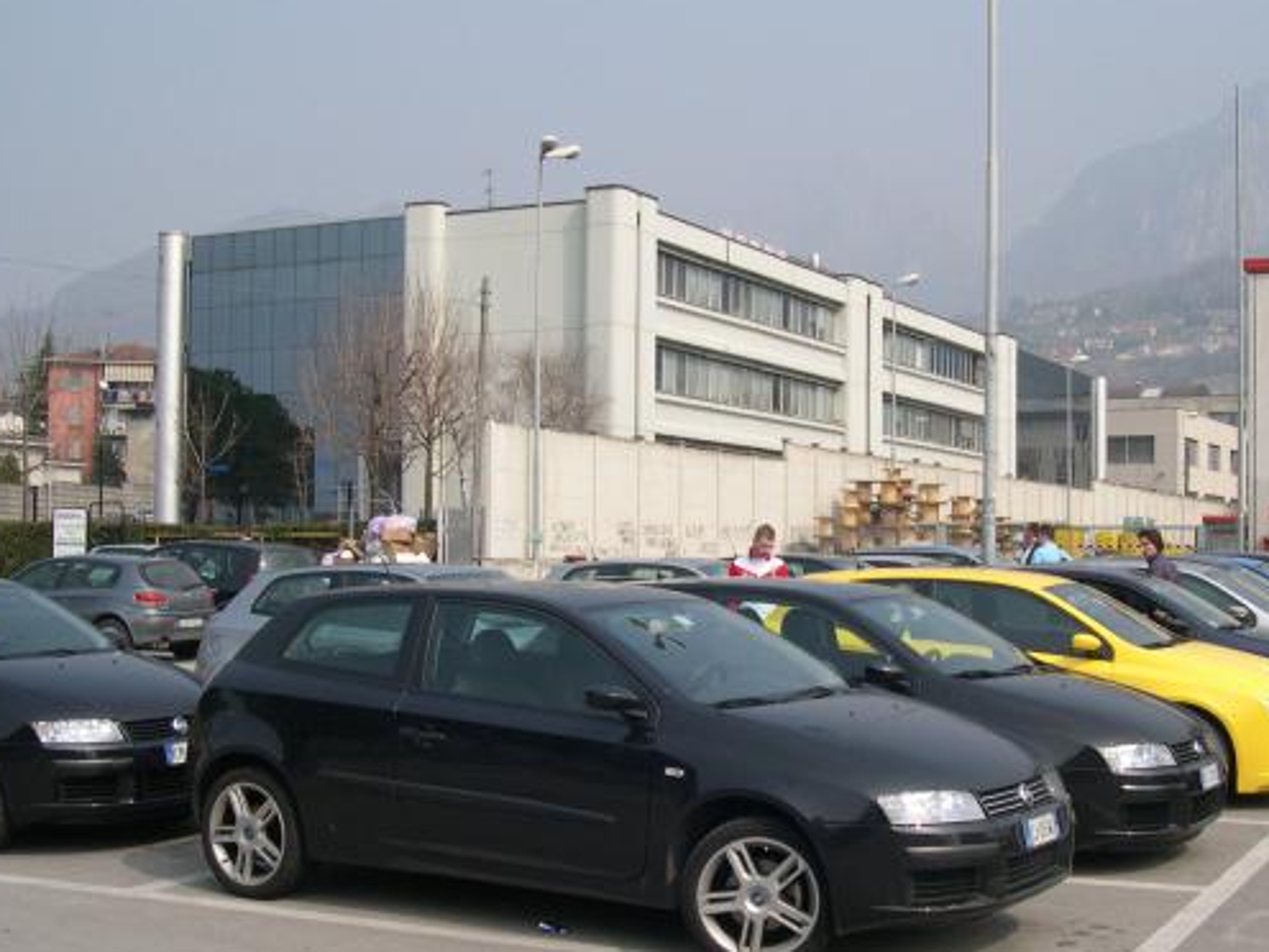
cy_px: 558
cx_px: 747
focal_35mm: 49
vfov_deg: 29.6
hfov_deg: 38.8
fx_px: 1796
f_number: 7.6
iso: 100
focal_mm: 8
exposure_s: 1/184
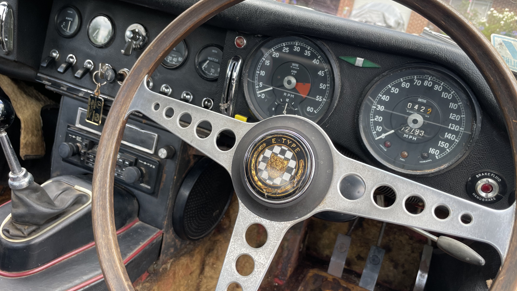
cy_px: 134
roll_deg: -12.3
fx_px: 398
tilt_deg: -15.1
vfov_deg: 40.1
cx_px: 264
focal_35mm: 29
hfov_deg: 66.1
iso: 40
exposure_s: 1/121
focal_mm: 4.2
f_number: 1.6
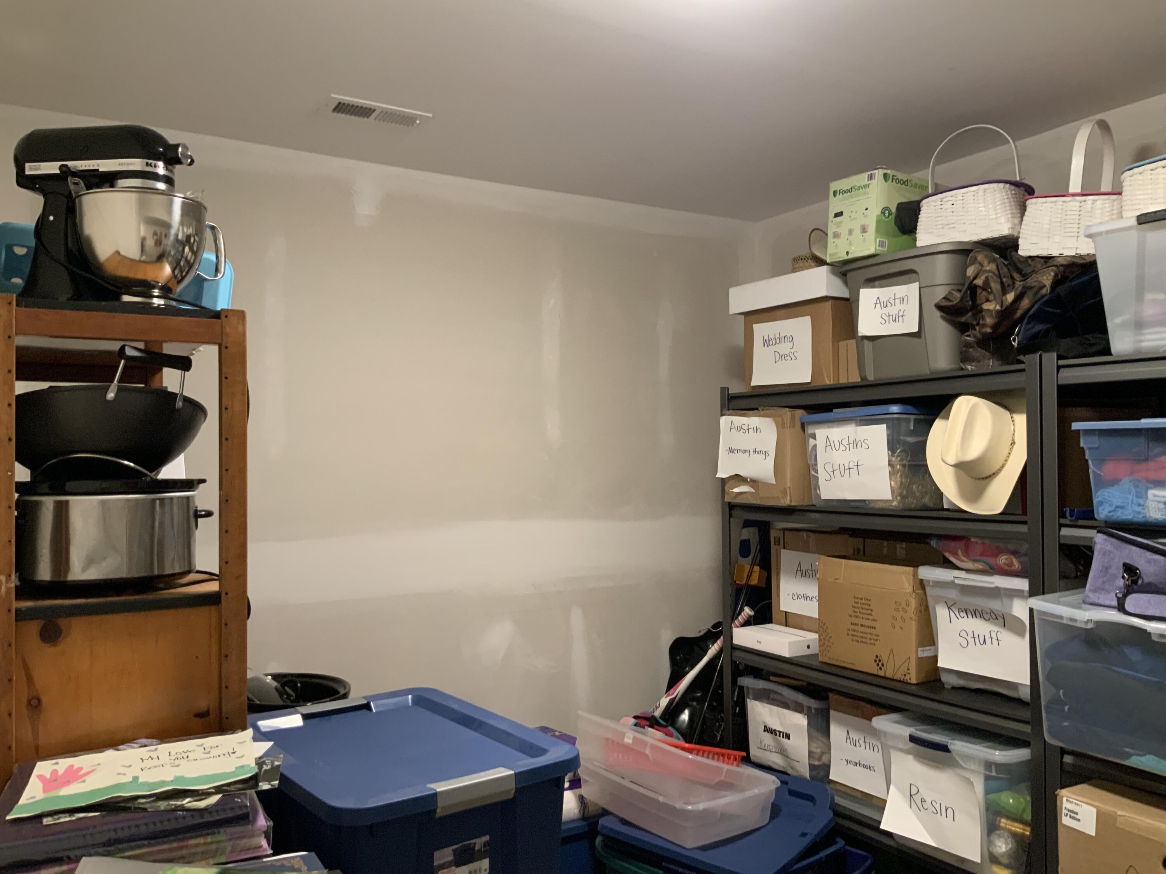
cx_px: 583
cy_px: 437
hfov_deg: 61.7
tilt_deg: +0.7
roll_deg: +1.1
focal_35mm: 29
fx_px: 977
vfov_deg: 48.2
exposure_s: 1/60
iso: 250
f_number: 1.8
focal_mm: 3
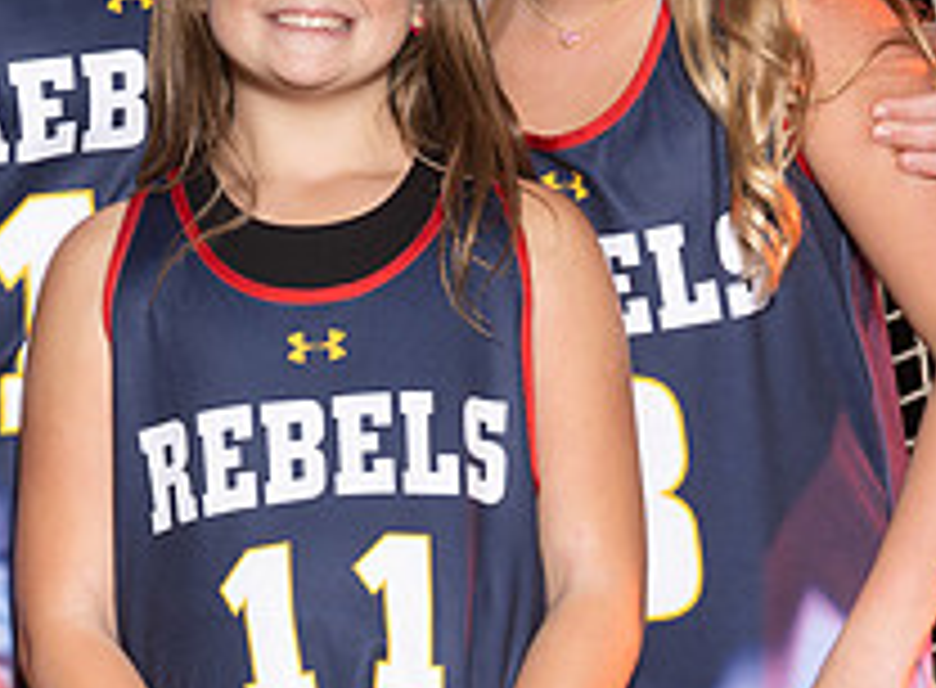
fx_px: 9882
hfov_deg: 5.4
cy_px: 362
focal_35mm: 368
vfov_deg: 4.0
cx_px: 489
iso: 64
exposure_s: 1/200
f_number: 8
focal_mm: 99
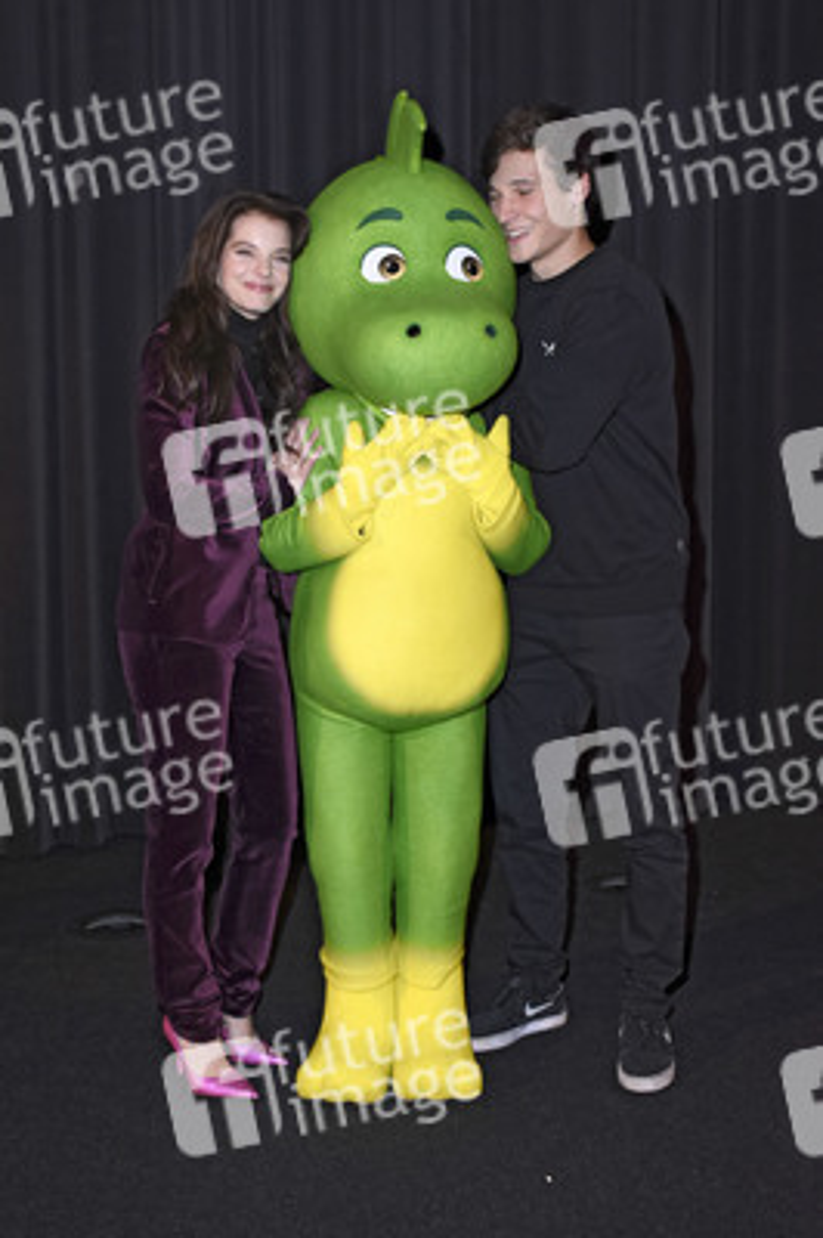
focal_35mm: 34
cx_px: 412
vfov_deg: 55.1
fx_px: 1185
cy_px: 619
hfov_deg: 38.3
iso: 800
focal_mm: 23
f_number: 5.6
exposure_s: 1/125
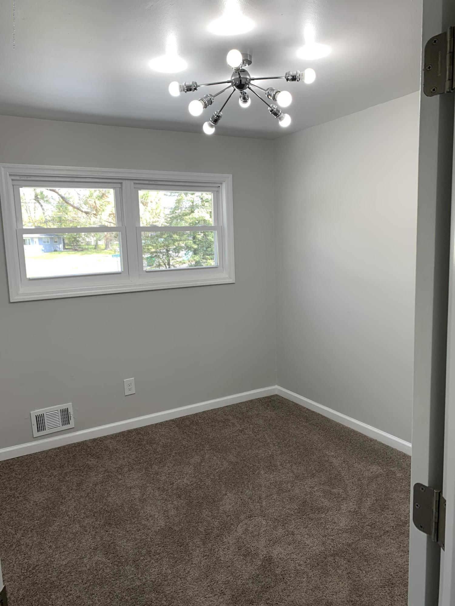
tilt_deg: -6.1
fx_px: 456
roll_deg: +1.9
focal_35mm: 26
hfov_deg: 53.1
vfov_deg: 67.3
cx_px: 228
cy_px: 303
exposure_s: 1/120
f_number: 1.8
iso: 32
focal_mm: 4.25
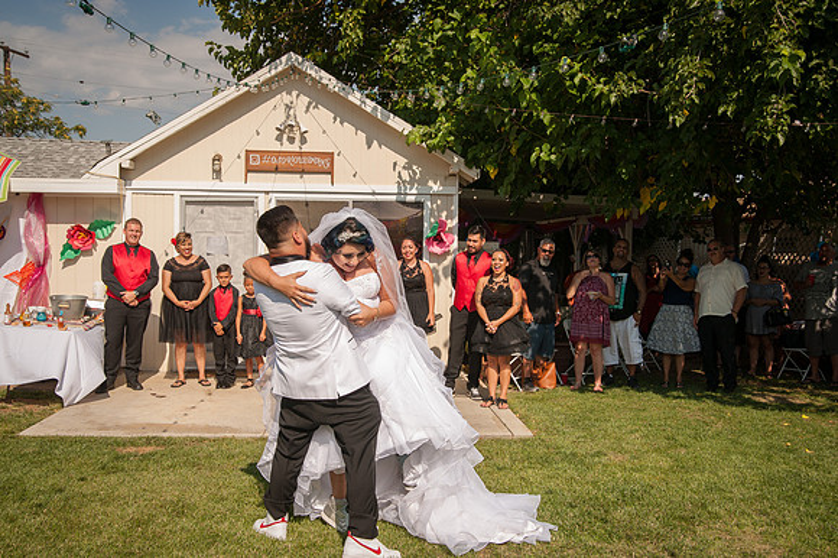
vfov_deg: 37.1
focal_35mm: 36
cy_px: 279
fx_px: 832
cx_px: 419
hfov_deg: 53.5
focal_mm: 35
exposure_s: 1/400
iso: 200
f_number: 11
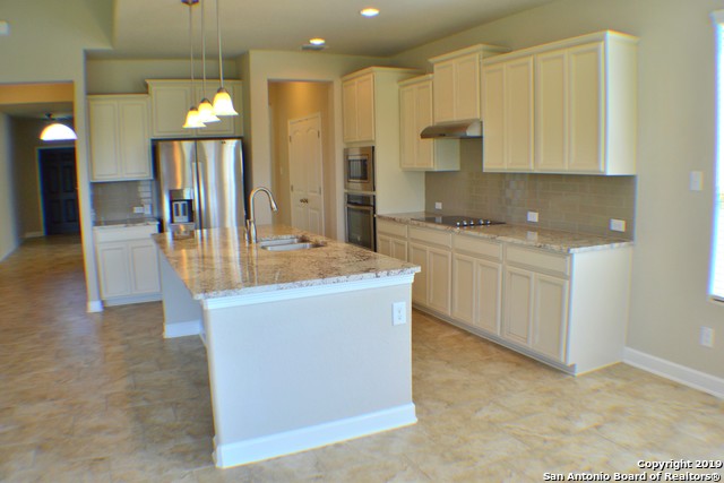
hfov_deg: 57.2
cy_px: 242
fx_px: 664
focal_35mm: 33
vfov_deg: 40.0
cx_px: 362
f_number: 5.6
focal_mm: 22
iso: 400
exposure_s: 1/125
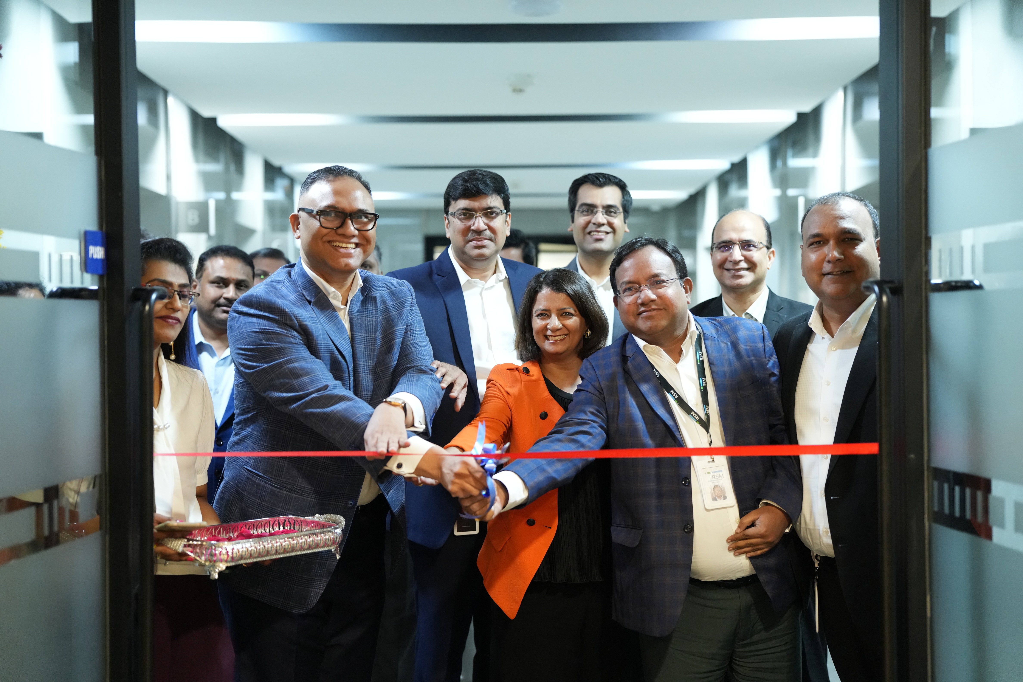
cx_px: 512
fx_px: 1279
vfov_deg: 29.9
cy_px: 341
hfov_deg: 43.6
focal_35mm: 45
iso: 3200
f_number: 2
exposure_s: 1/250
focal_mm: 45
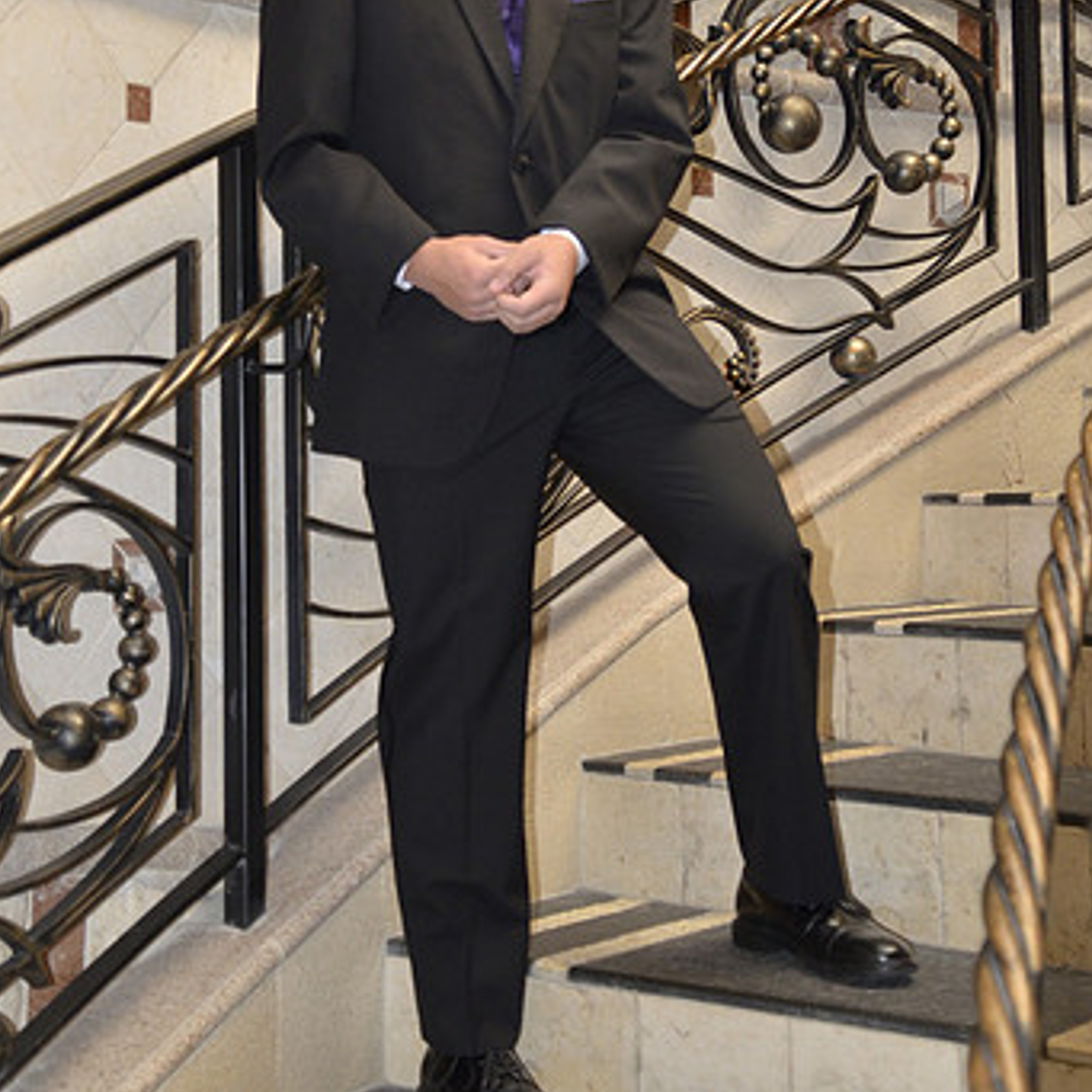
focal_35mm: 63
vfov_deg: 27.1
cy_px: 285
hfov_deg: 27.4
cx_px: 535
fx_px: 2239
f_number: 3.8
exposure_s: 1/30
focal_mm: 29
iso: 800
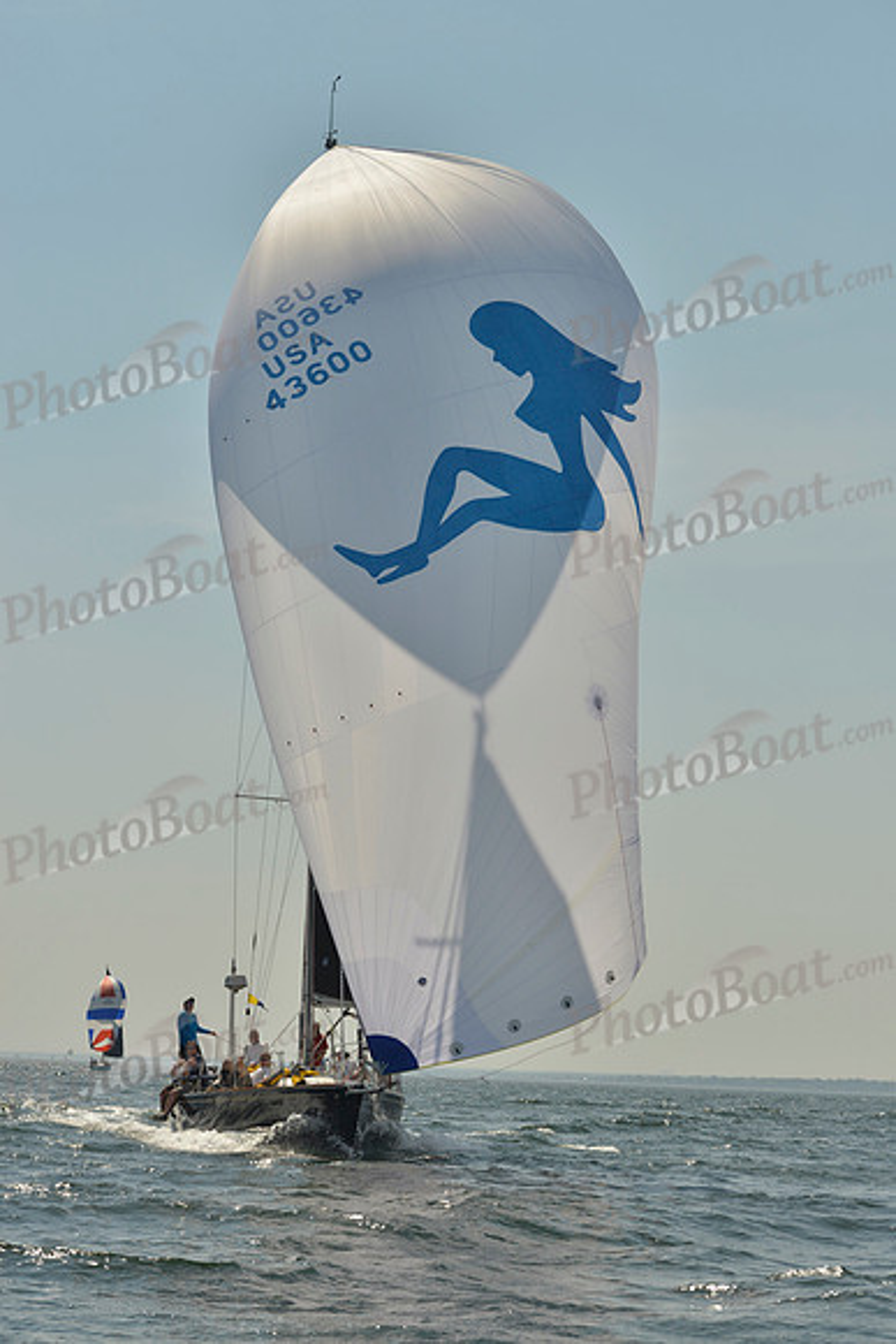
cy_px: 672
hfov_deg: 19.5
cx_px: 448
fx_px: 2612
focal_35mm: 70
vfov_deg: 28.8
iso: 200
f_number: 9
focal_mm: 70
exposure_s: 1/1250
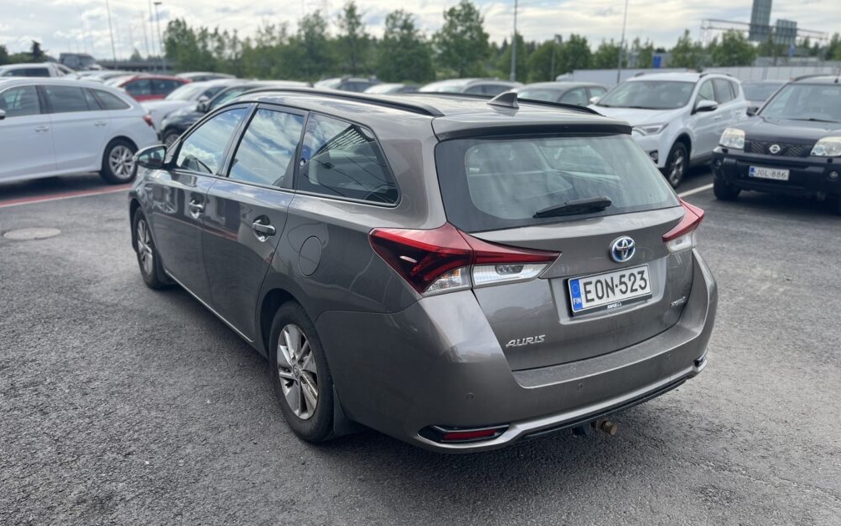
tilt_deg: -20.9
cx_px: 416
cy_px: 307
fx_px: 642
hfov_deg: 66.5
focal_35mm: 28
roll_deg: +0.6
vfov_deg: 44.4
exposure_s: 1/1086
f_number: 1.6
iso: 50
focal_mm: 5.1
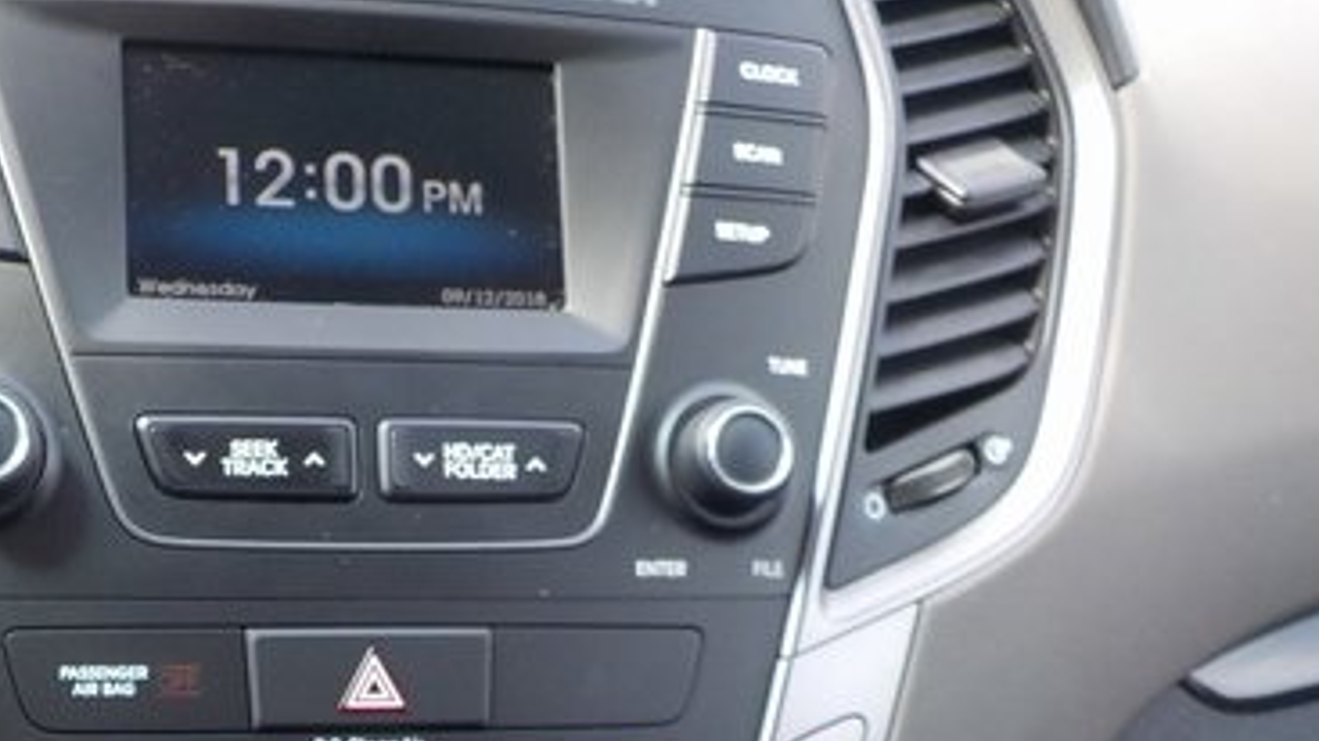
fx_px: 1993
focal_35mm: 57
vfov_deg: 20.6
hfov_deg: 35.5
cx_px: 277
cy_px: 662
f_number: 3.3
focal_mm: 4.1
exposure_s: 1/80
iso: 125
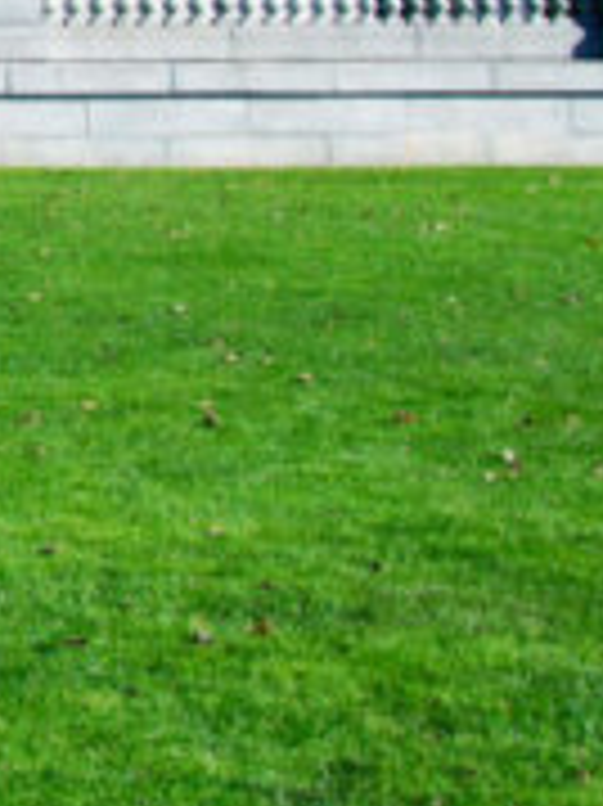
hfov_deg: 7.6
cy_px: -473
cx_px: -855
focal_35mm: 181
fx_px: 4209
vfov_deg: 10.5
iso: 200
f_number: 5.6
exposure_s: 1/1250
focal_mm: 22
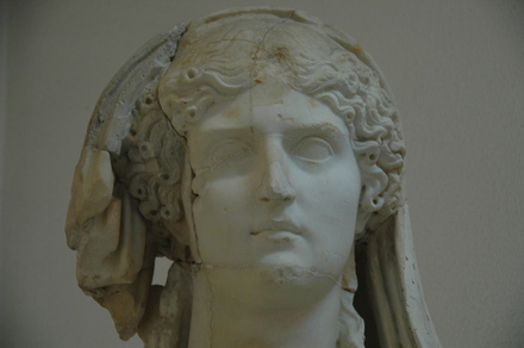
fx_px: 1788
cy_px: 174
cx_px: 262
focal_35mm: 123
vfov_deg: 11.1
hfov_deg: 16.7
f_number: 5.3
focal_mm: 82
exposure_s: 1/13
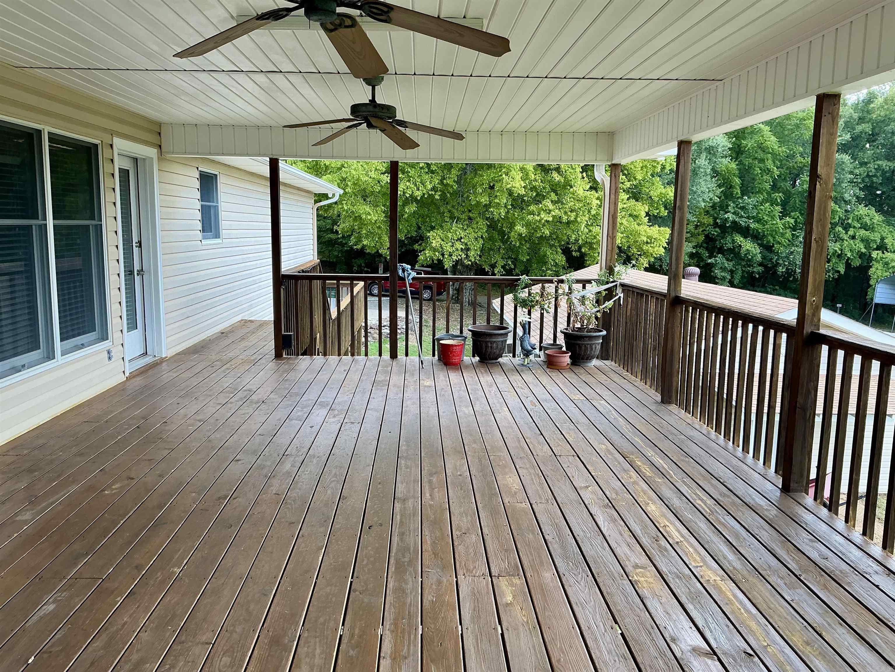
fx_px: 750
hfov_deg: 61.7
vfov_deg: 48.2
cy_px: 336
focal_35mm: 29
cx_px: 448
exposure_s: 1/134
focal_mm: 3
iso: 25
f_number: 1.8
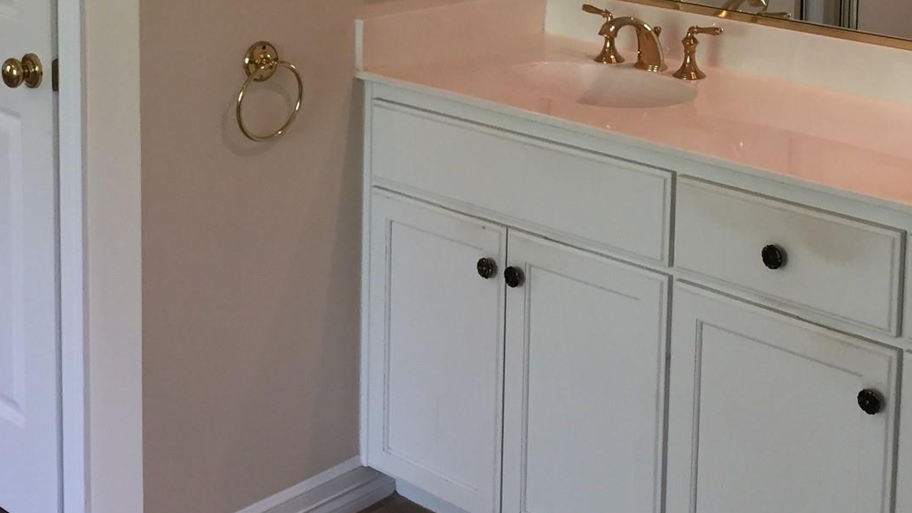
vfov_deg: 18.9
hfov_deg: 34.2
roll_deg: -2.5
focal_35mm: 61
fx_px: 1475
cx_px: 574
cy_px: -70
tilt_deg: -6.2
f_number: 2.2
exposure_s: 1/30
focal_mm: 4.15
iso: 64
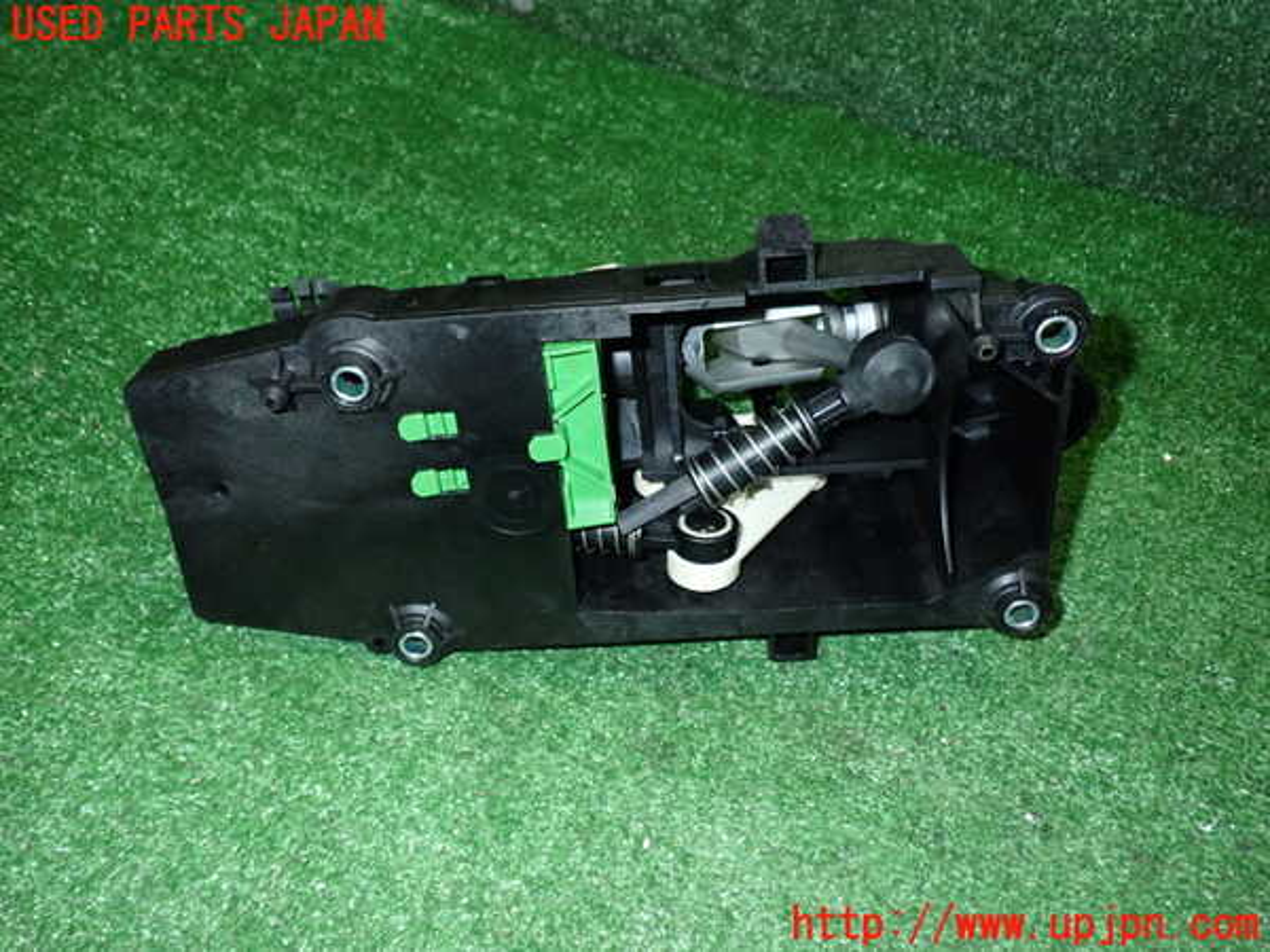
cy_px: 476
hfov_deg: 60.0
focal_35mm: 30
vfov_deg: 46.8
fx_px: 1101
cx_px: 635
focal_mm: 5.4
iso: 800
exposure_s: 1/30
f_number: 6.3
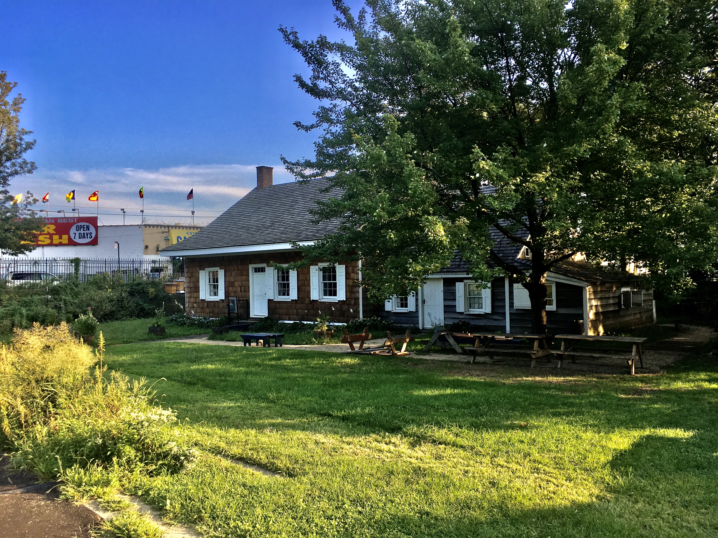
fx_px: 602
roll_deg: +1.4
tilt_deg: +3.5
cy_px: 269
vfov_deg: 48.2
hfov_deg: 61.7
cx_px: 359
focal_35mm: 29
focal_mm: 4.15
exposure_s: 1/509
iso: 25
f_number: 2.2
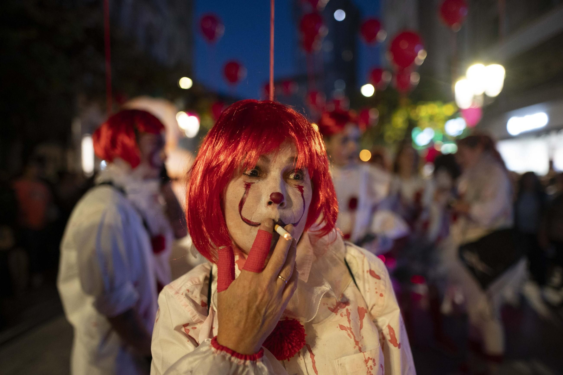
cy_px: 188
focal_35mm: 24
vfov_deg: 53.1
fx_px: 375
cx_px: 282
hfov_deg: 73.8
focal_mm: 24
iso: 3200
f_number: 1.4
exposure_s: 1/500
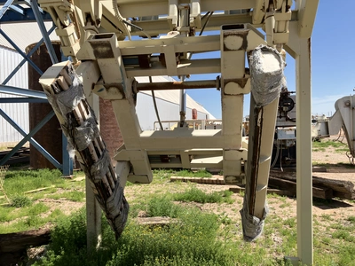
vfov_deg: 49.7
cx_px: 178
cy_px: 133
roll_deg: +3.0
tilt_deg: -0.1
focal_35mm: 28
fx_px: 287
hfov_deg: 63.4
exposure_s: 1/1567
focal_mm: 3.99
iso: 32
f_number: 1.8
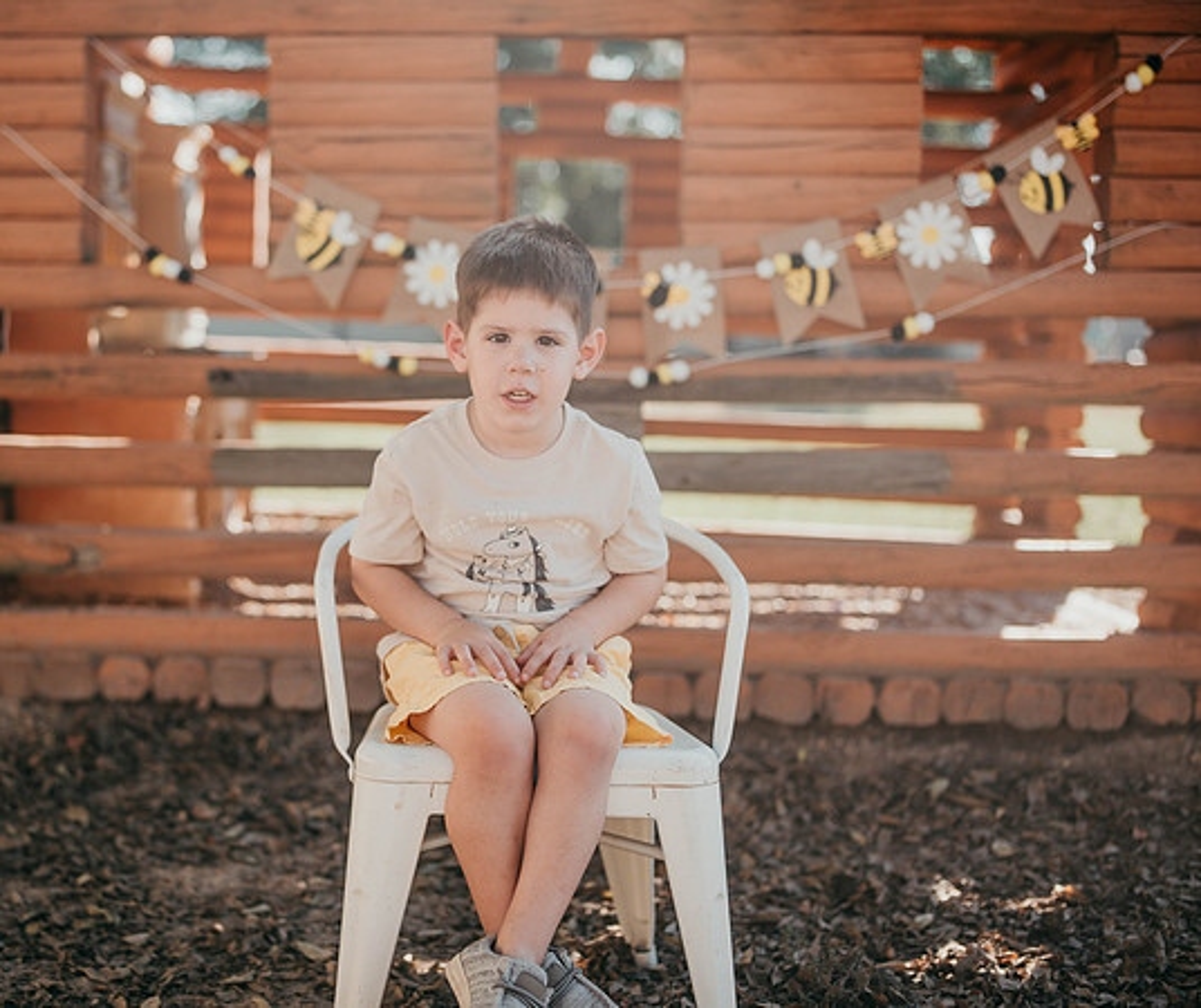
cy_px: 504
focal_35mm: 44
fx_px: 1600
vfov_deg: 35.0
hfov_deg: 40.8
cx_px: 445
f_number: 1.6
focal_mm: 35
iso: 64
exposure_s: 1/1600
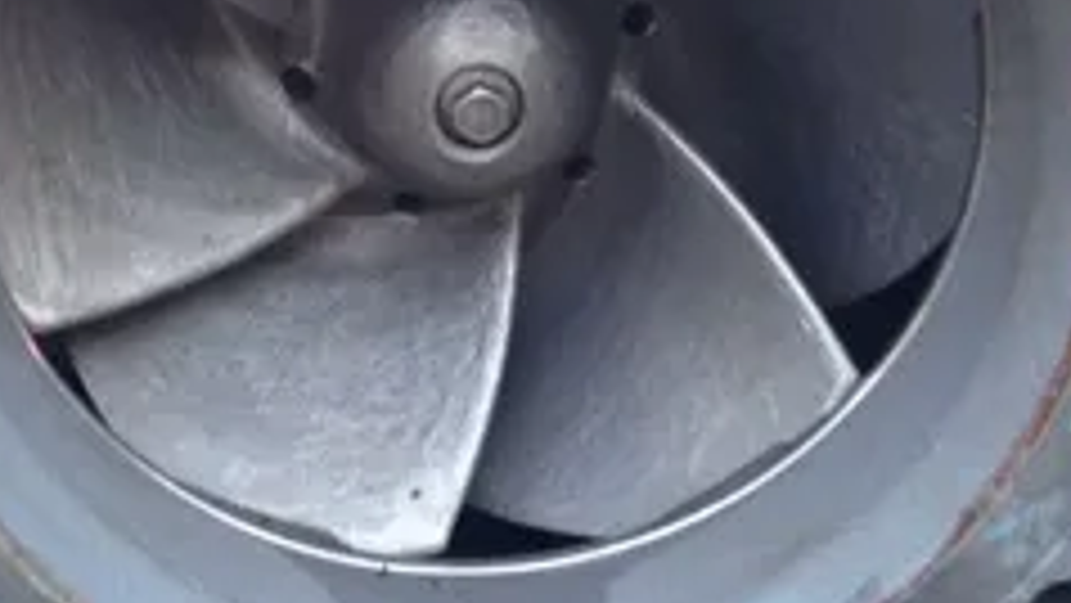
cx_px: 518
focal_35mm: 64
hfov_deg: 32.8
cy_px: 180
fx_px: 1818
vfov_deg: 18.8
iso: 100
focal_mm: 4.28
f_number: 2.4
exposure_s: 1/20
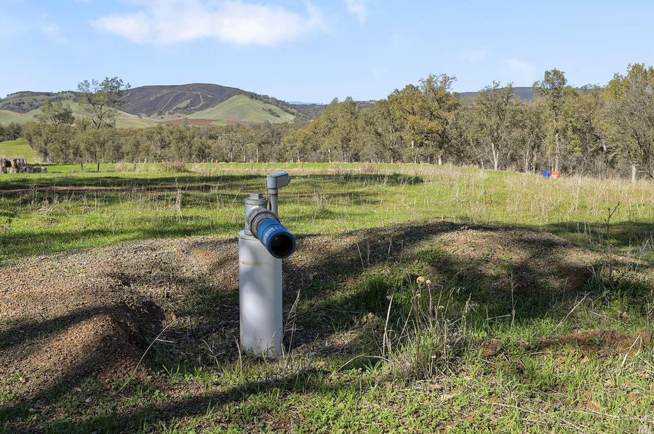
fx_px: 635
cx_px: 291
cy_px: 189
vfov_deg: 37.7
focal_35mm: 35
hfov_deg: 54.4
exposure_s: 1/500
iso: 400
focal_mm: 30
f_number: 11
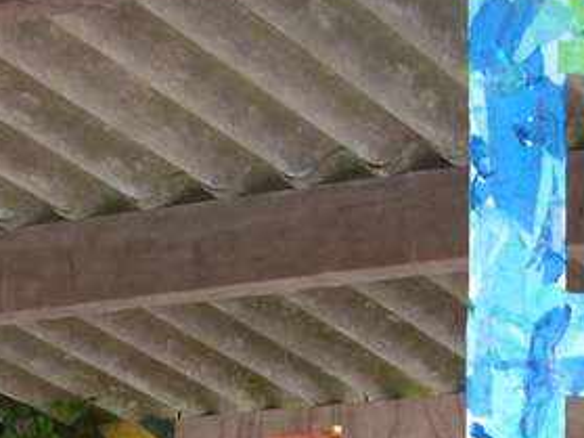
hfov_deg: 12.7
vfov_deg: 9.3
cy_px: 744
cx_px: 553
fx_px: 2597
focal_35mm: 154
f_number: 3.2
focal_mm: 7.4
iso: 200
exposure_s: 1/60
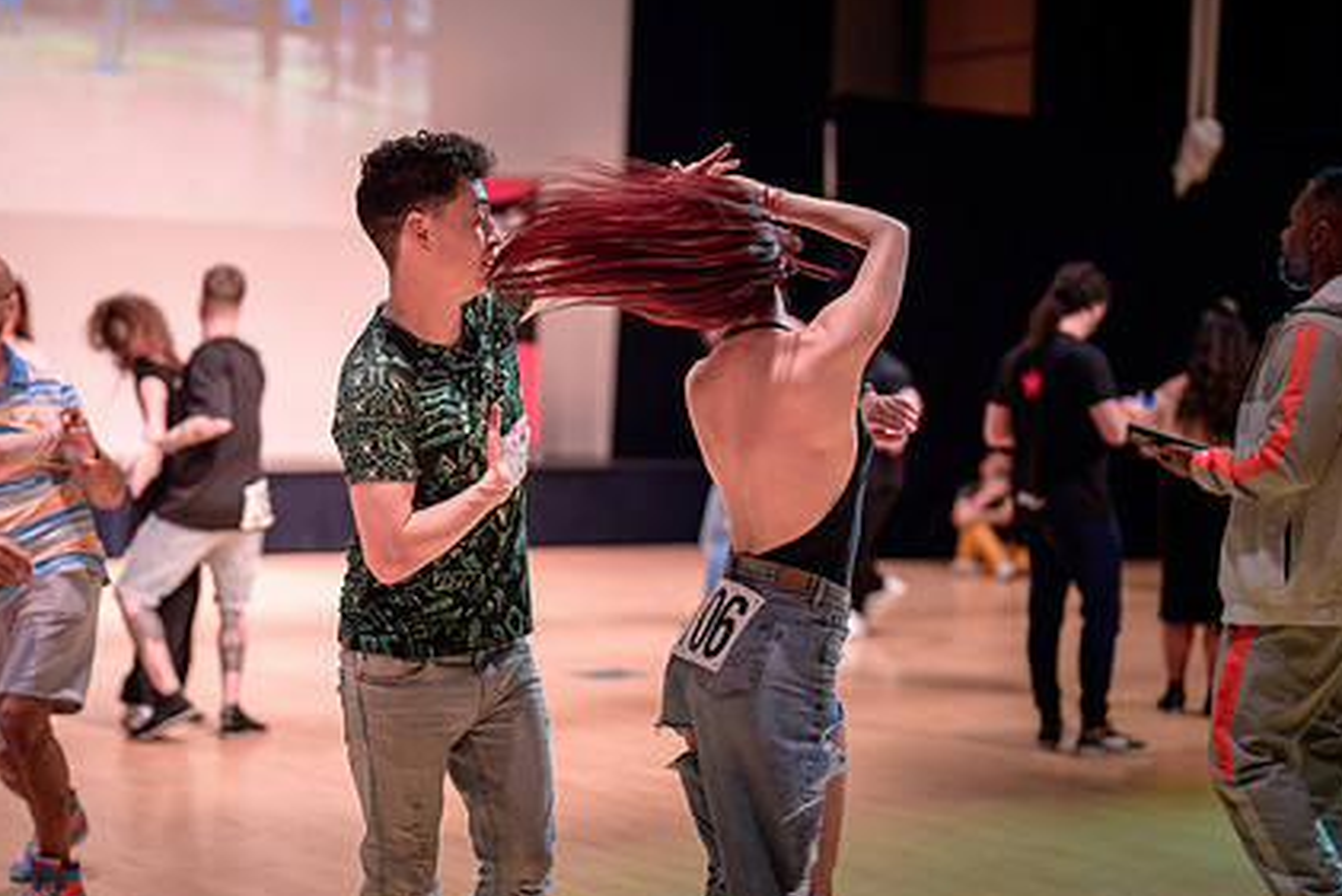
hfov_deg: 27.2
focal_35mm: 74
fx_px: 2759
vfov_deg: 18.4
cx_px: 484
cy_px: 546
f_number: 1.4
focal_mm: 50
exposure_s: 1/250
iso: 1600
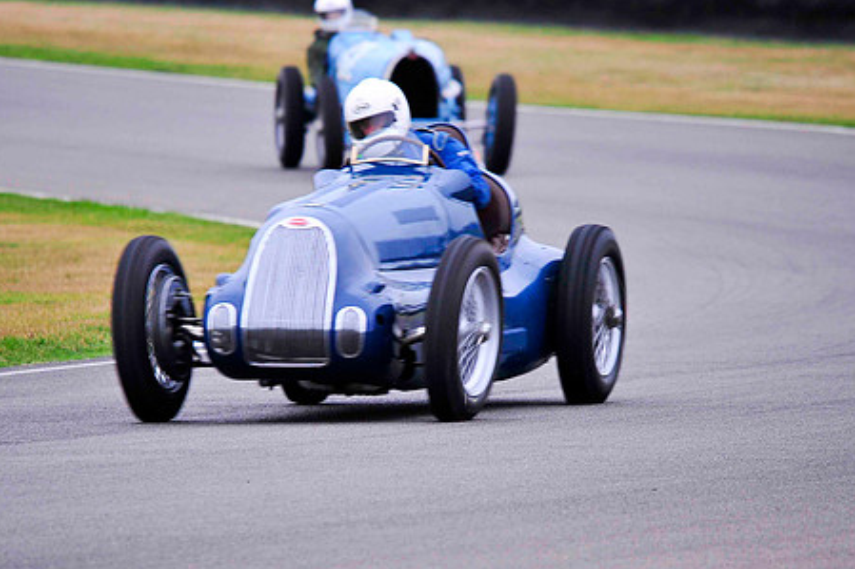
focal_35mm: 646
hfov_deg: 3.2
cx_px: 406
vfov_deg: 2.1
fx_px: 15336
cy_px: 318
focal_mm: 500
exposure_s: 1/250
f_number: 8
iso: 800
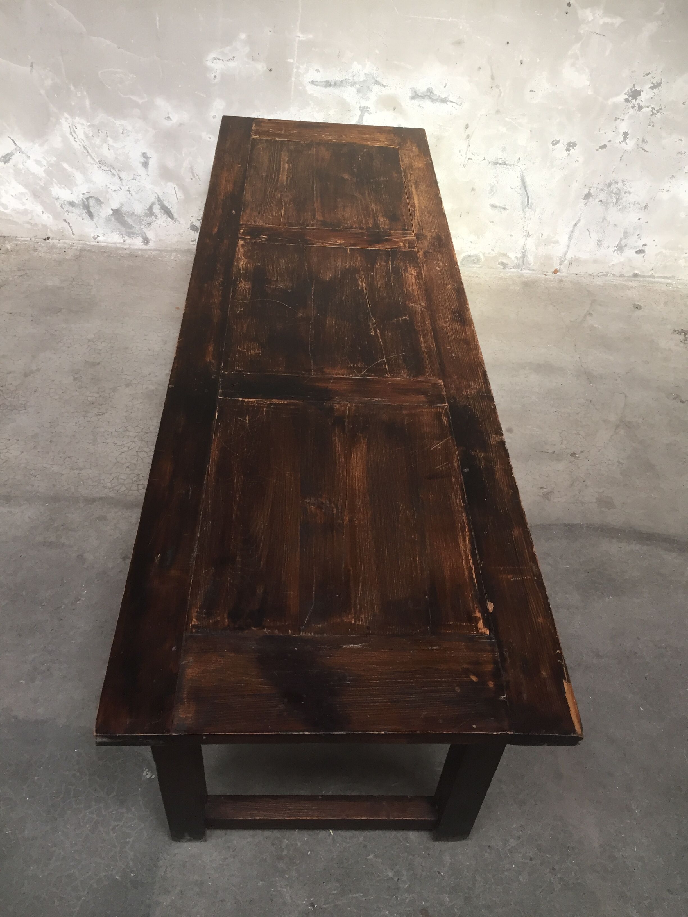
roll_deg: -4.8
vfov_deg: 61.7
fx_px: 769
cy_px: 458
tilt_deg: -43.8
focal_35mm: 29
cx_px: 344
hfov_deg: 48.2
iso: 50
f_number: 2.2
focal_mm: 4.15
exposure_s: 1/33
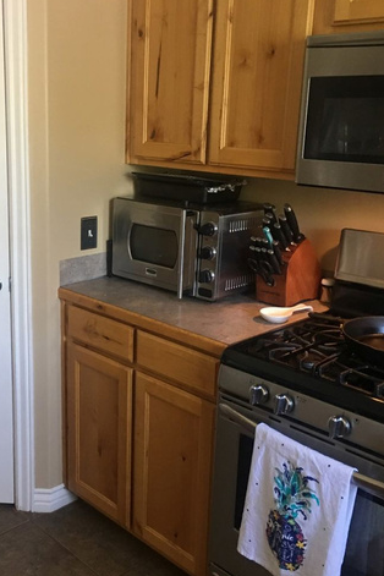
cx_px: 99
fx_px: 656
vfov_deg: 47.4
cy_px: 286
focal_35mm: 41
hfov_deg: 32.1
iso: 64
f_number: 2.2
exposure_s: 1/15
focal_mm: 4.15
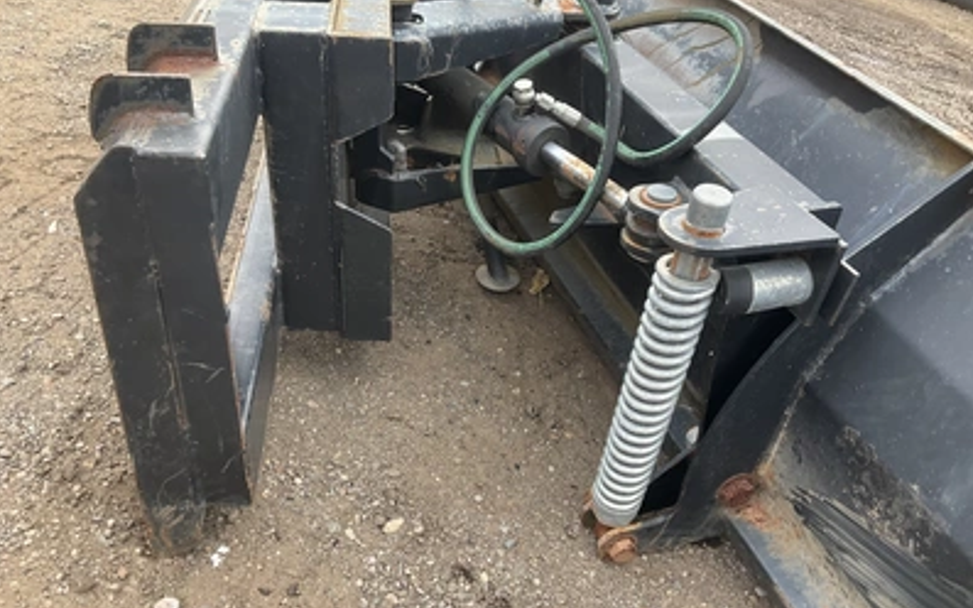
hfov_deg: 61.2
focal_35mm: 31
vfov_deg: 40.5
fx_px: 822
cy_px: 336
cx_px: 485
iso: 25
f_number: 1.8
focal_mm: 3
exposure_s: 1/224
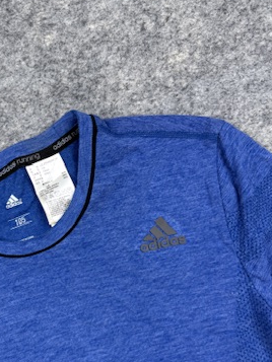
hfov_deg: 32.7
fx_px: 450
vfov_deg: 42.8
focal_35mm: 43
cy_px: 261
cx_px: 55
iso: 64
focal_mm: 6.76
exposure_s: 1/100
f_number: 1.78
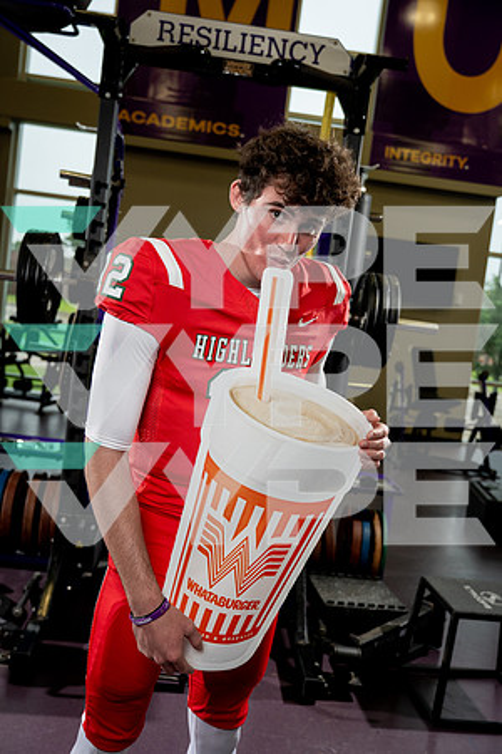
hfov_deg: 35.9
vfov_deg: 51.9
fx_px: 774
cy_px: 377
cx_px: 251
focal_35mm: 37
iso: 640
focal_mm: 37
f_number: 4
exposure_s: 1/250
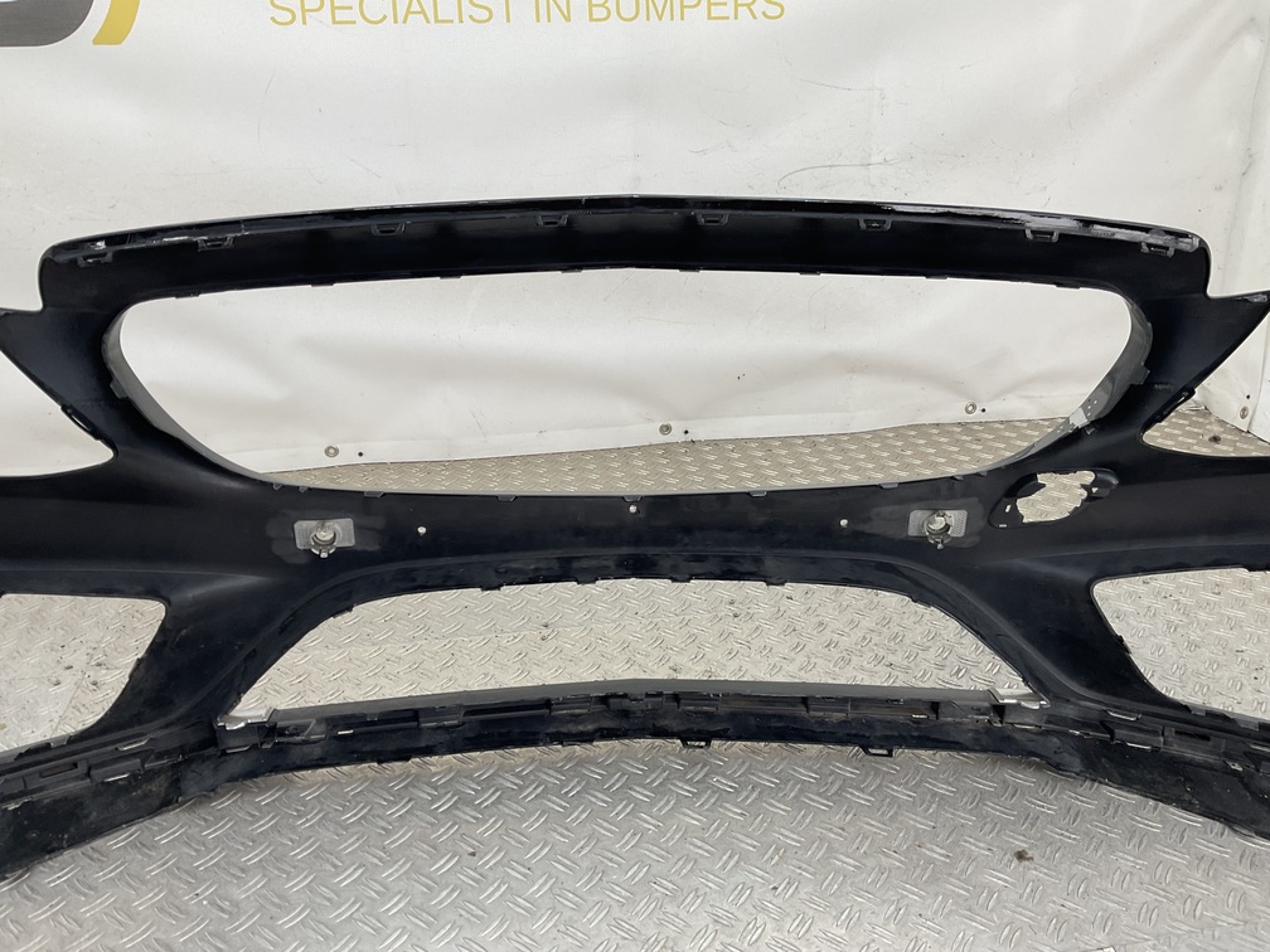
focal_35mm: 29
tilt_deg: -24.5
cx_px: 635
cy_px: 476
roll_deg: -2.4
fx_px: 1064
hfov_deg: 61.7
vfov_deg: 48.2
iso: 25
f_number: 1.8
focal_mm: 3
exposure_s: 1/120
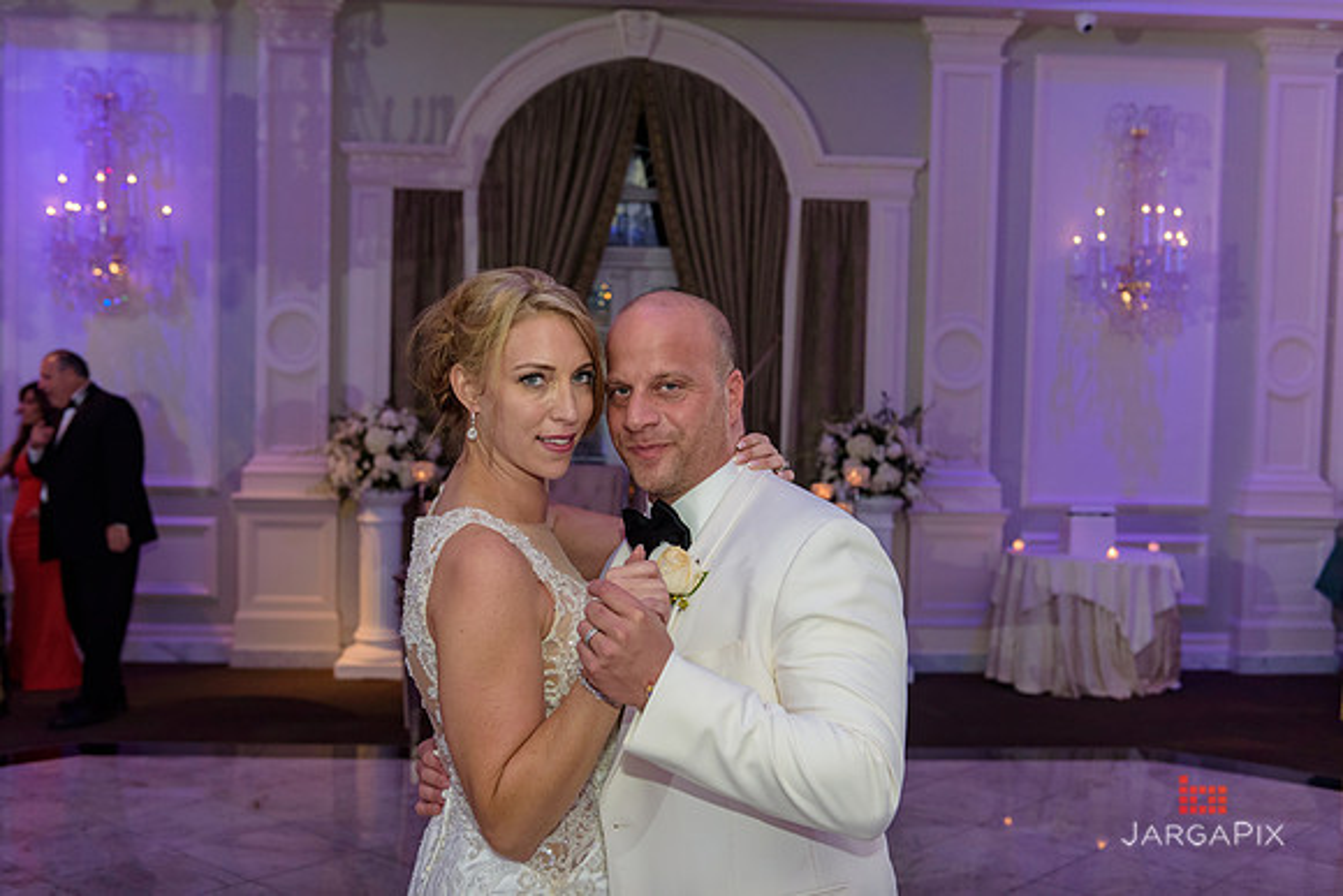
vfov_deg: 33.4
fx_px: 1493
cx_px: 672
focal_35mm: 40
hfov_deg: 48.4
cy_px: 448
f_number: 3.2
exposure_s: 1/125
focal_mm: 40
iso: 1600
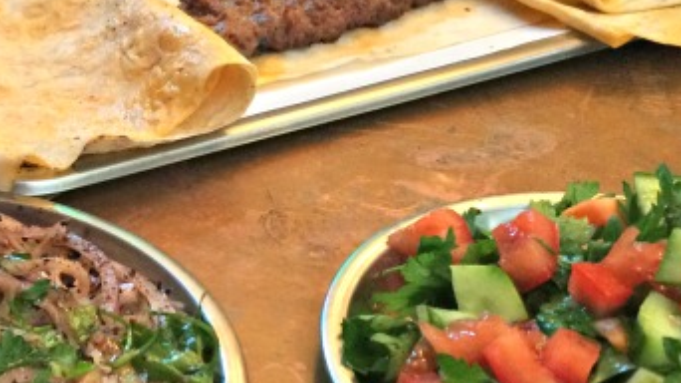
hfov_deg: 27.2
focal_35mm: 74
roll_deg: +0.1
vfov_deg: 16.3
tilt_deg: -29.0
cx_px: 22
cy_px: 164
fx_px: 1336
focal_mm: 4.15
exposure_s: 1/33
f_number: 2.2
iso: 320
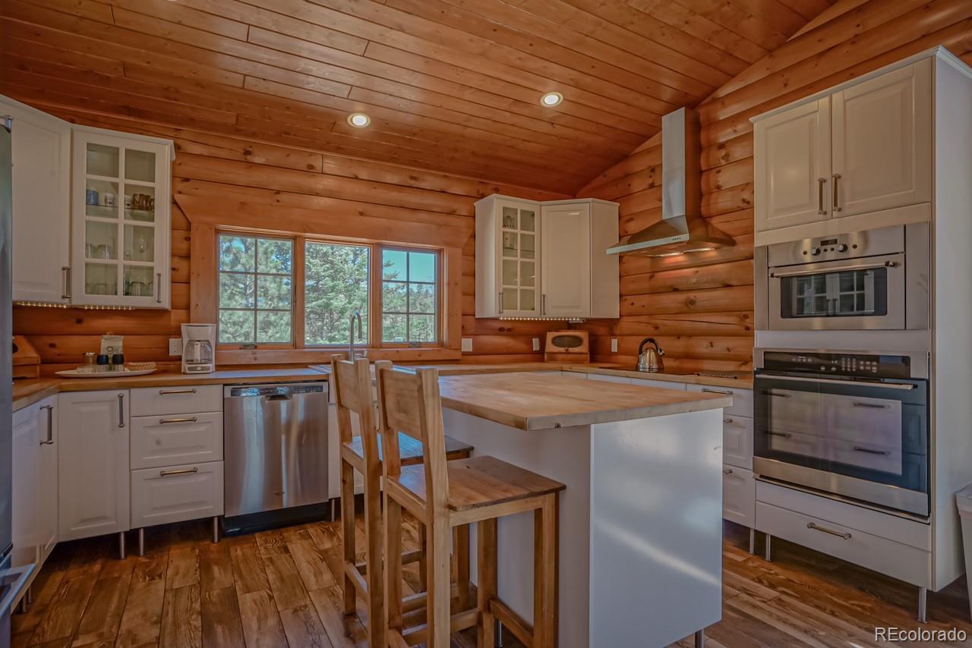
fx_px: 486
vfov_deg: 67.4
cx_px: 486
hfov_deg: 90.0
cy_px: 324
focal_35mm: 18
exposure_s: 1/15
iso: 400
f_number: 11
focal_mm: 18
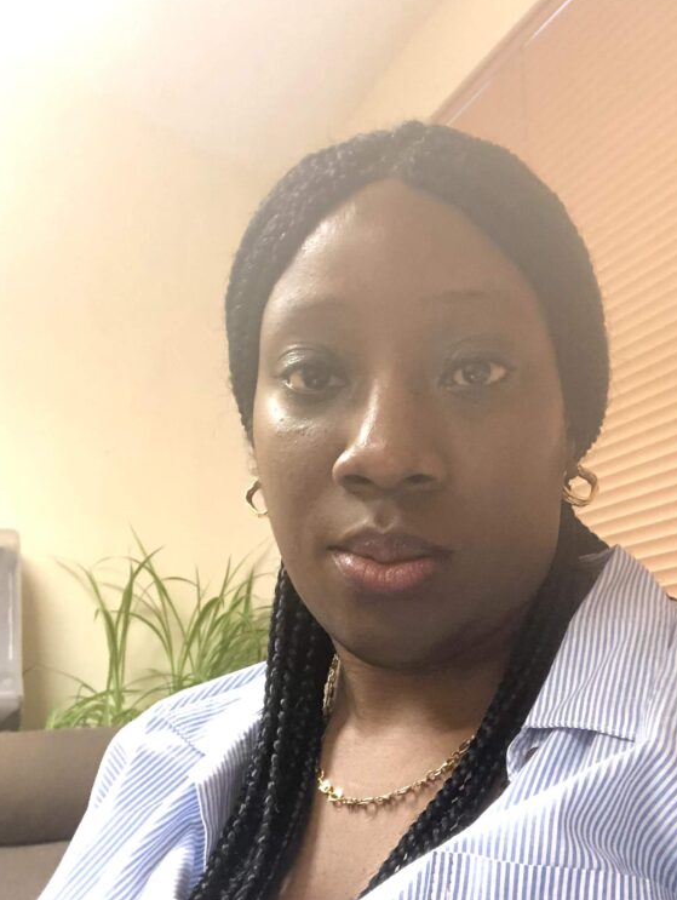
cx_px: 403
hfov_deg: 32.8
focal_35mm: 44
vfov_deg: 42.8
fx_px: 1145
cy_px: 514
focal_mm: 2.87
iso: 250
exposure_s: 1/50
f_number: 2.2
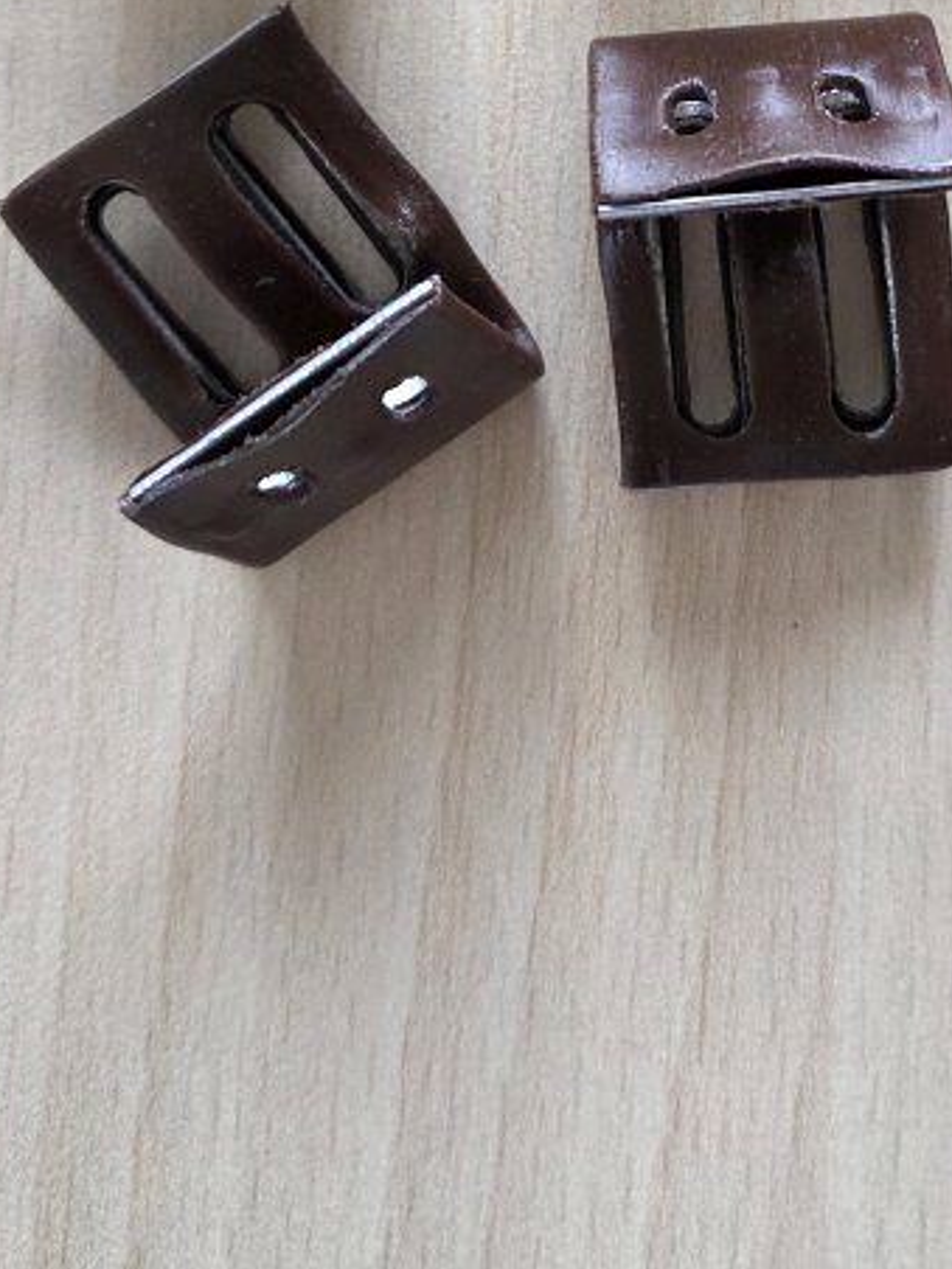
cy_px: -53
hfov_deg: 23.6
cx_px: 778
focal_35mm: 61
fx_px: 2237
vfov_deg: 29.2
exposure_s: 1/100
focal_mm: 5.4
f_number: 1.8
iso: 250
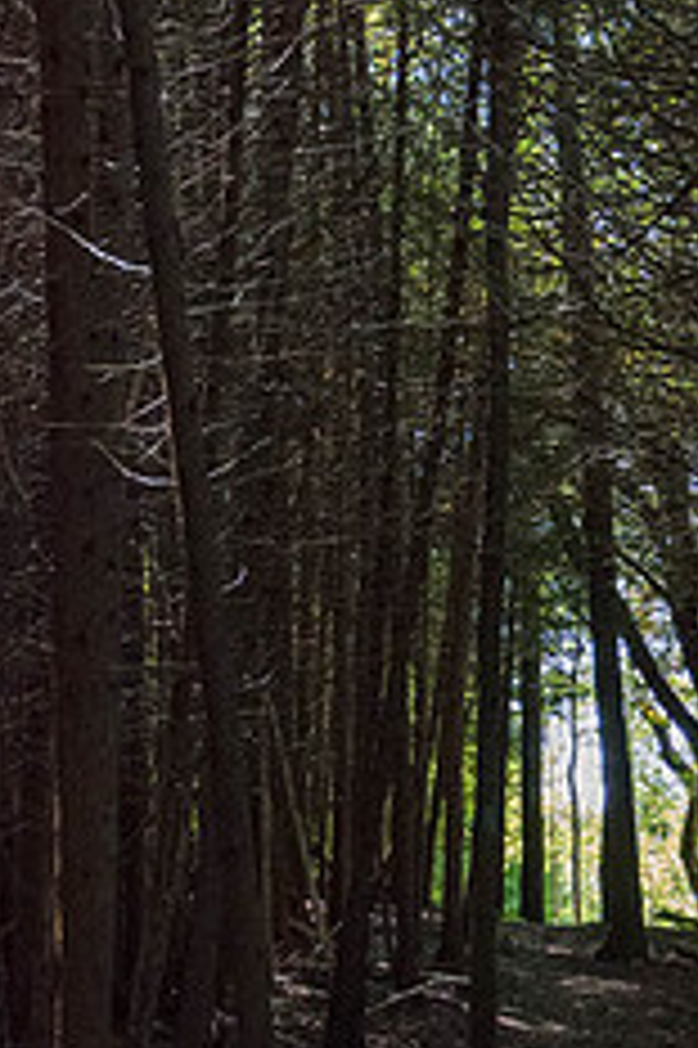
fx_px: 5242
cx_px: 581
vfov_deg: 11.4
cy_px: 841
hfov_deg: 7.6
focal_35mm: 180
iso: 6400
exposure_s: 1/640
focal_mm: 62
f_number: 8
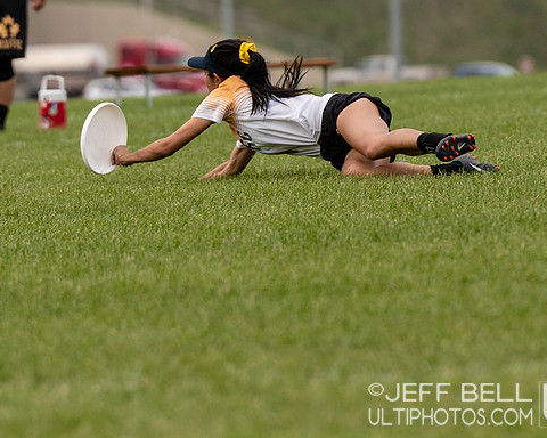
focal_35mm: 771
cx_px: 287
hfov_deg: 2.5
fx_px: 12482
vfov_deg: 2.0
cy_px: 64
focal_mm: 200
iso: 200
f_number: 4
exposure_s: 1/1600
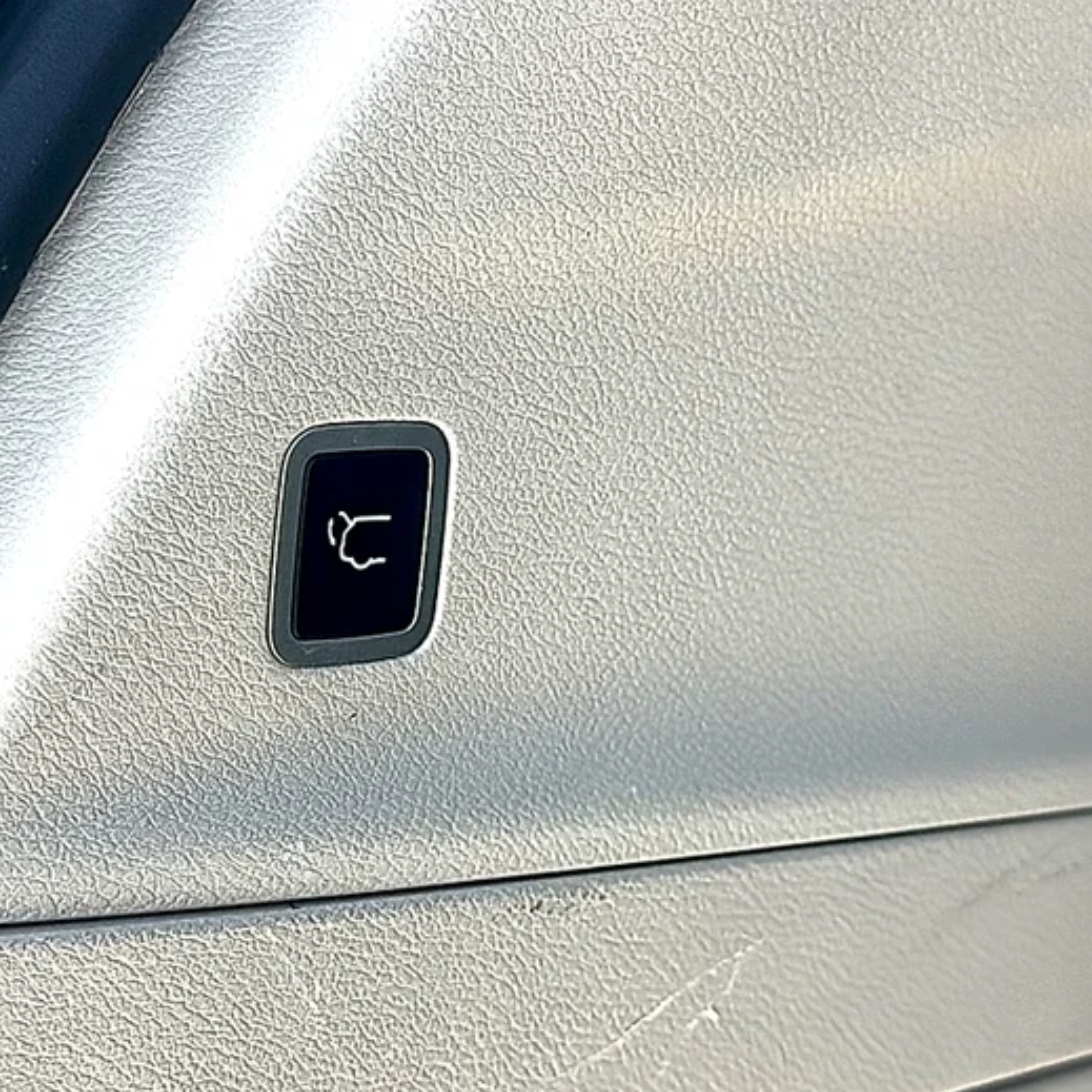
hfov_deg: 30.4
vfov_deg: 30.6
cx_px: 381
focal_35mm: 56
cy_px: 548
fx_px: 1999
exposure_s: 1/489
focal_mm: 6.86
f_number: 1.78
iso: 80
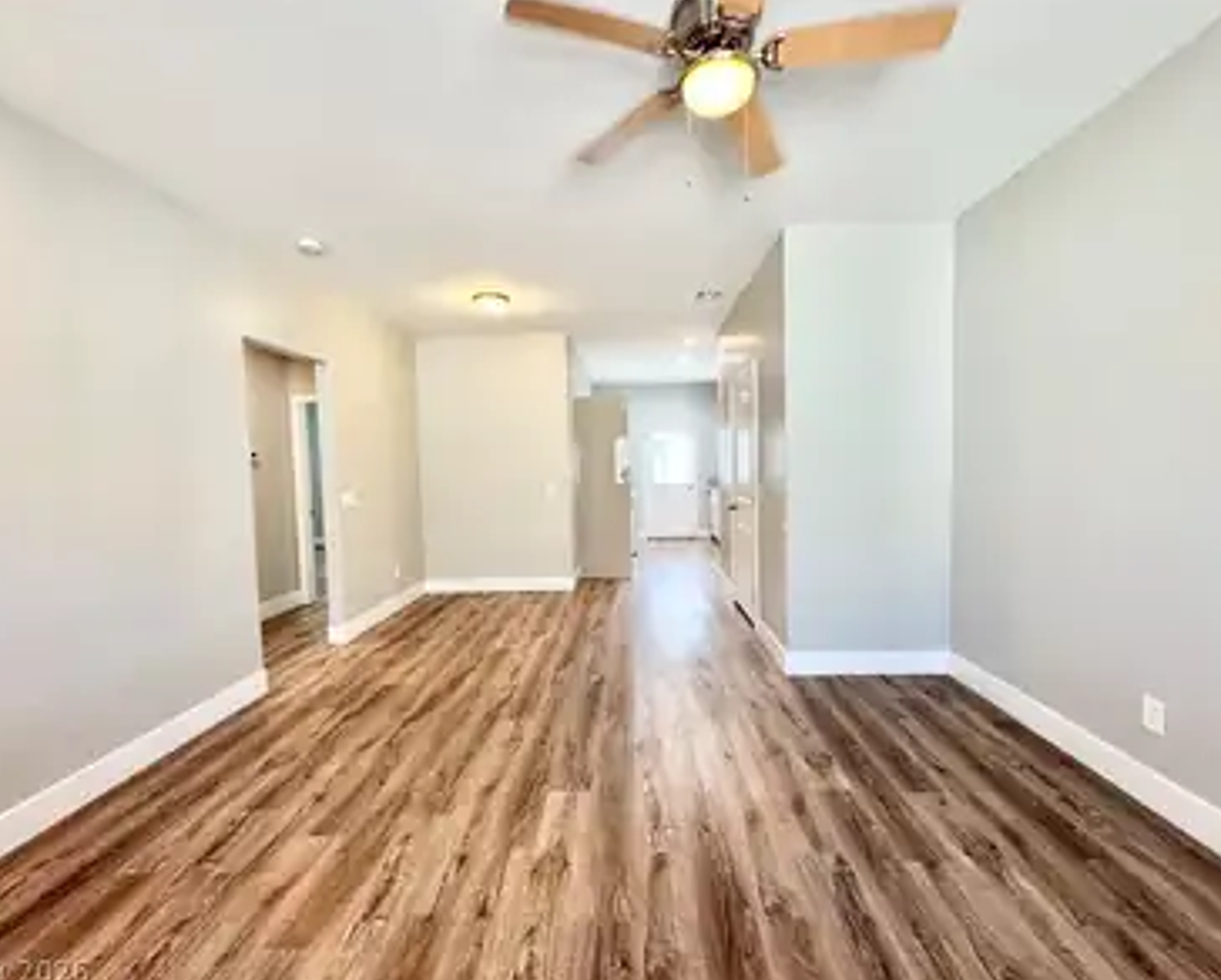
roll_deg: +1.5
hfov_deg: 96.7
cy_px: 490
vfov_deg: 84.1
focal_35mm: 15
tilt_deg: -2.7
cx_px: 617
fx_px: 543
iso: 200
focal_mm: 2.22
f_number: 2.2
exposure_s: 1/120
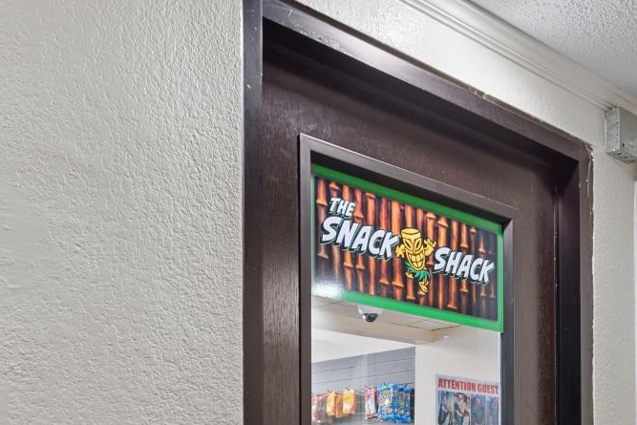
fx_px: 903
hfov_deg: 38.3
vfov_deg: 24.3
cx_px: 441
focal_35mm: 51
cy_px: 494
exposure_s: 2
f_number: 5
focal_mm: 14
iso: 100
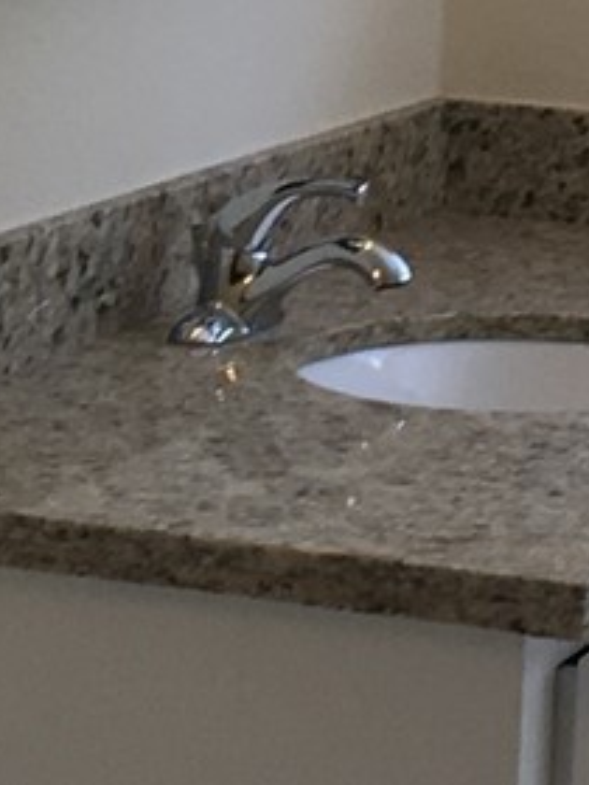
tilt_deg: -7.0
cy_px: 87
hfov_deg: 7.0
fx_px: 4810
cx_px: 208
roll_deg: -1.9
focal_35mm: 212
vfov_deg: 9.3
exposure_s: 1/120
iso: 32
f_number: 2.2
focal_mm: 4.15
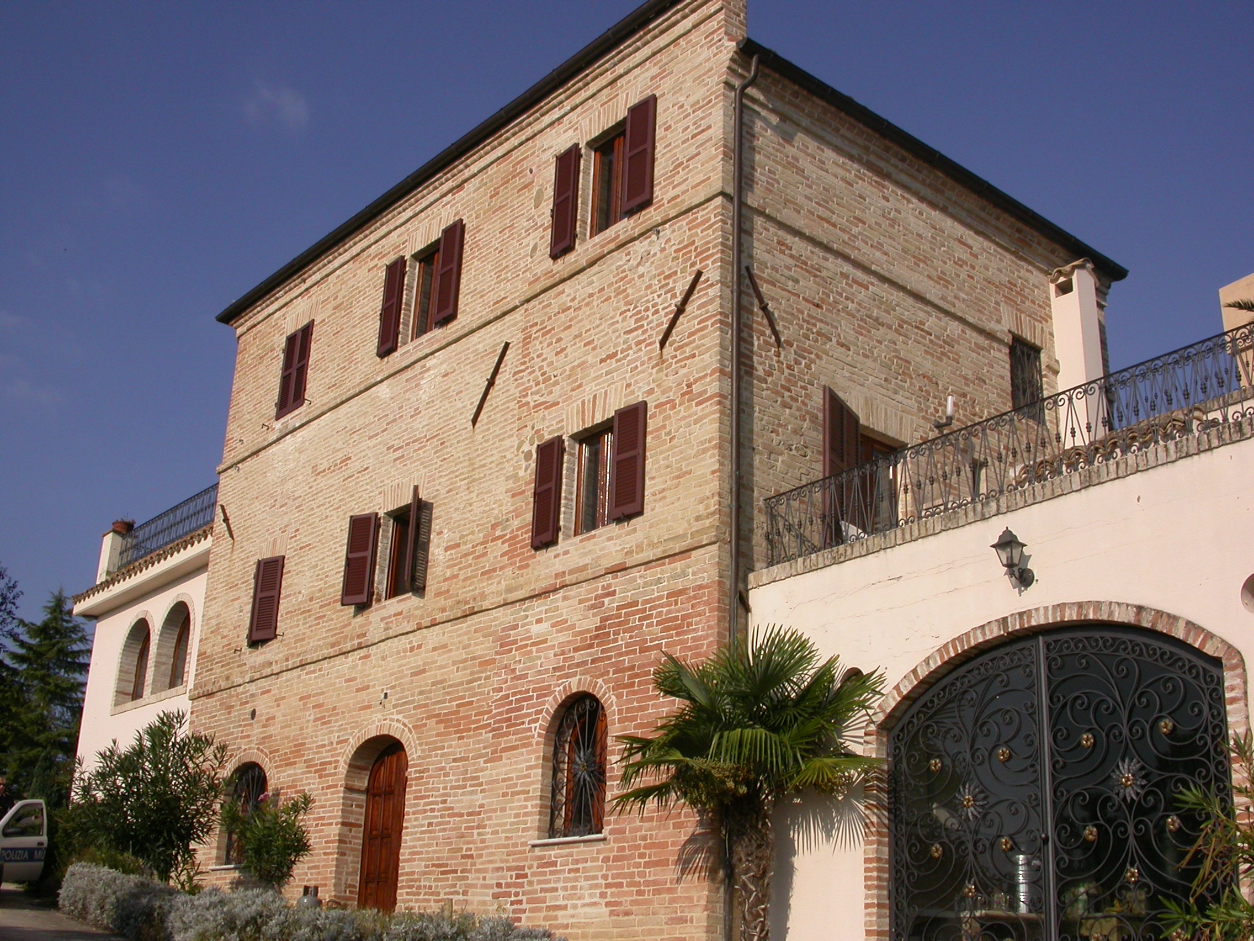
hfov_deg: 49.0
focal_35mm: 38
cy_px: 470
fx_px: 1377
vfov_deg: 37.7
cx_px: 627
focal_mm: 7.85
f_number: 7.5
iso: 100
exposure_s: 1/606
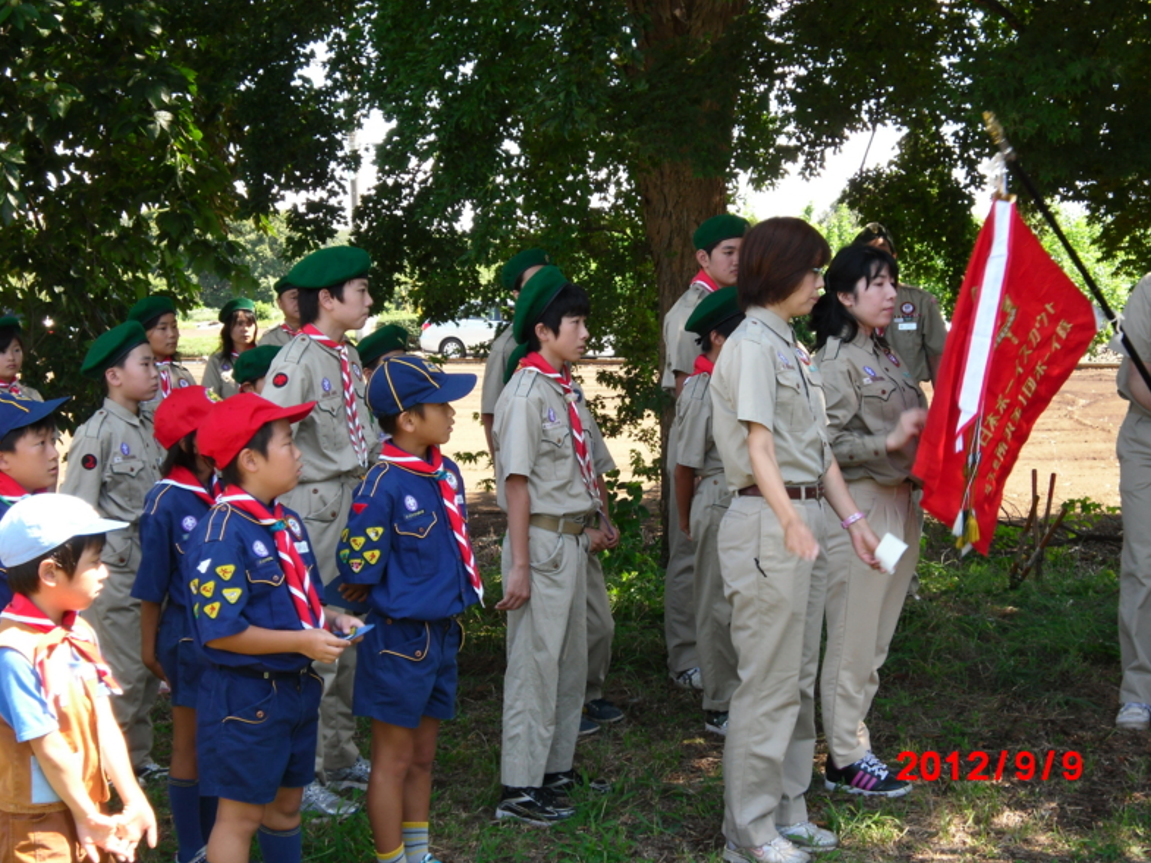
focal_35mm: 55
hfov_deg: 34.9
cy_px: 435
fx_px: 1829
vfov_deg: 26.6
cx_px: 582
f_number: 4.8
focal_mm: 9.8
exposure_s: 1/60
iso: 100
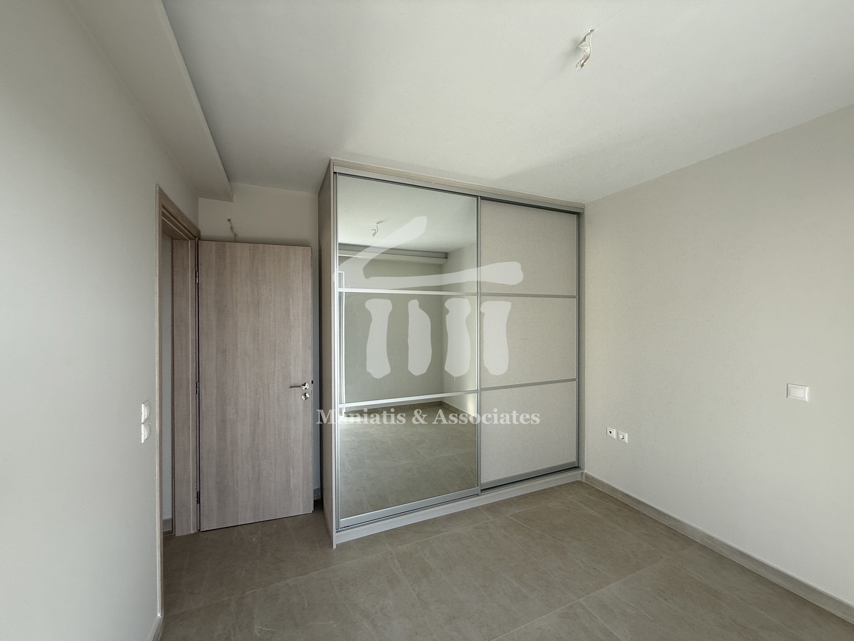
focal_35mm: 14
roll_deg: -0.2
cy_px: 320
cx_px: 427
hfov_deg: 102.1
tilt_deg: +0.0
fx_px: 345
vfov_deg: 85.7
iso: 50
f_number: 2.2
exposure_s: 1/100
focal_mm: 2.22
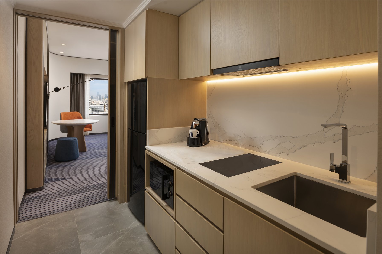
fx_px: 201
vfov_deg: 64.5
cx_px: 191
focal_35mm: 19
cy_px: 127
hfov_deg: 86.9
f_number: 8
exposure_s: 1/40
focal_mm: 19
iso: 320
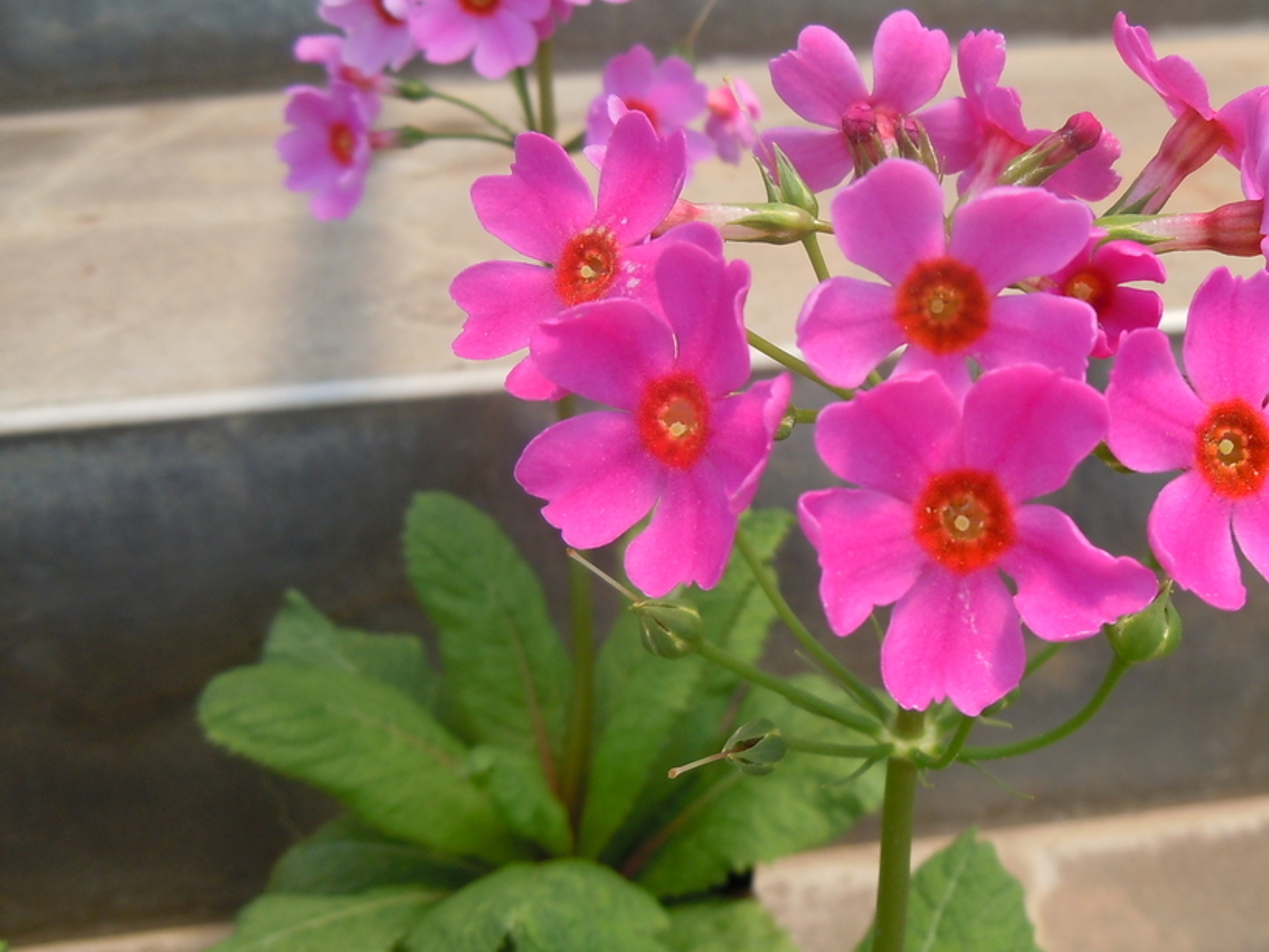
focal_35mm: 44
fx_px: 1613
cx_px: 904
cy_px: 369
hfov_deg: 42.0
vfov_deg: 32.8
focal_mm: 5.4
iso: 100
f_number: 3.5
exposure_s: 1/640
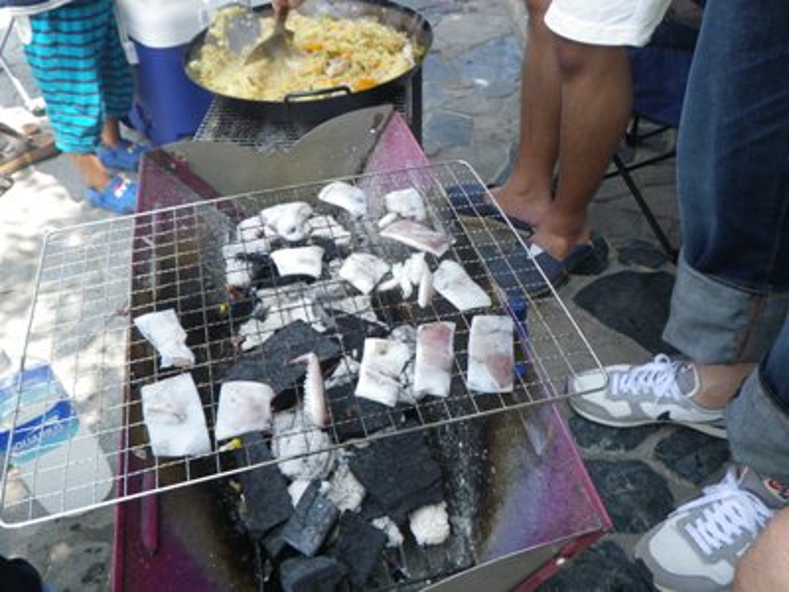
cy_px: 296
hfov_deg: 63.4
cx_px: 394
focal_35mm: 28
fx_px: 638
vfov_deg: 49.7
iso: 80
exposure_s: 1/125
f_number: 3.5
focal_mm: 5
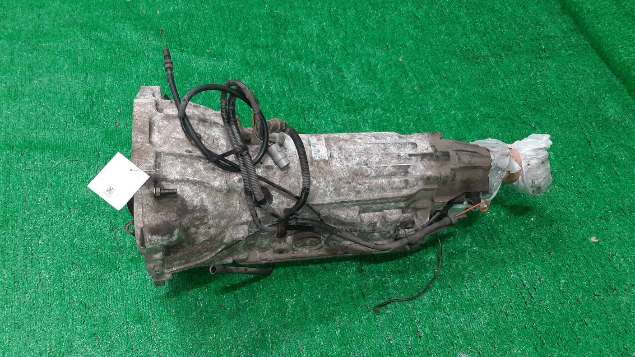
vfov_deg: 40.1
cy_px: 201
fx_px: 488
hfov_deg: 66.1
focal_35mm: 29
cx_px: 315
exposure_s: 1/50
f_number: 1.7
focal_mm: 3.93
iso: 92
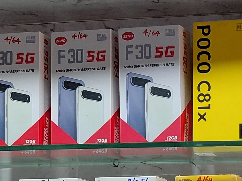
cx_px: 365
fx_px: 769
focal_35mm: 110
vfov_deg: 12.7
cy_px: 278
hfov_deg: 16.3
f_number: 1.8
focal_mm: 4.69
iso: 100
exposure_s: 1/100
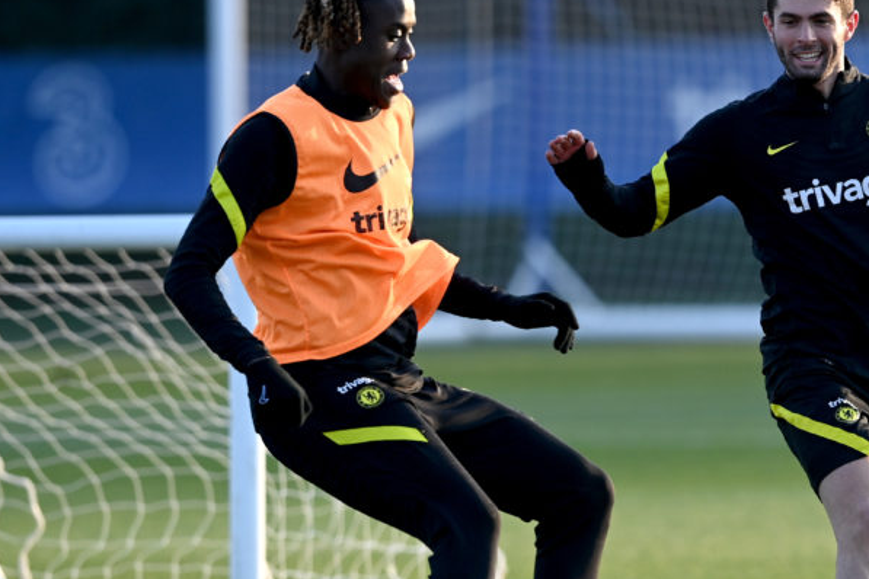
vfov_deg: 2.0
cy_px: 383
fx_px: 16558
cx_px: 672
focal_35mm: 686
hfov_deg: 3.0
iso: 1000
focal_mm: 400
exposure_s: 1/2500
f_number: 4
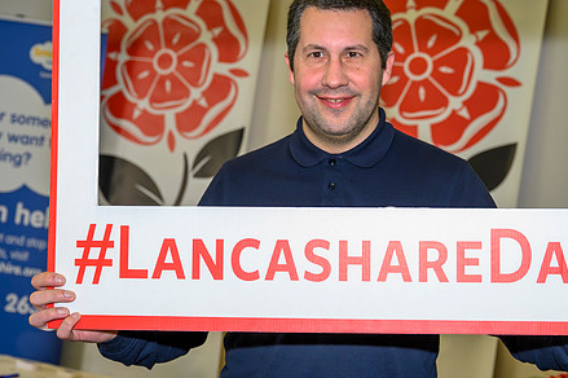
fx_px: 1056
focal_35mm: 67
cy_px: 141
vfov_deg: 20.2
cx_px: 347
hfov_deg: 30.0
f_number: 4.5
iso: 3200
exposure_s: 1/100
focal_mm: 47
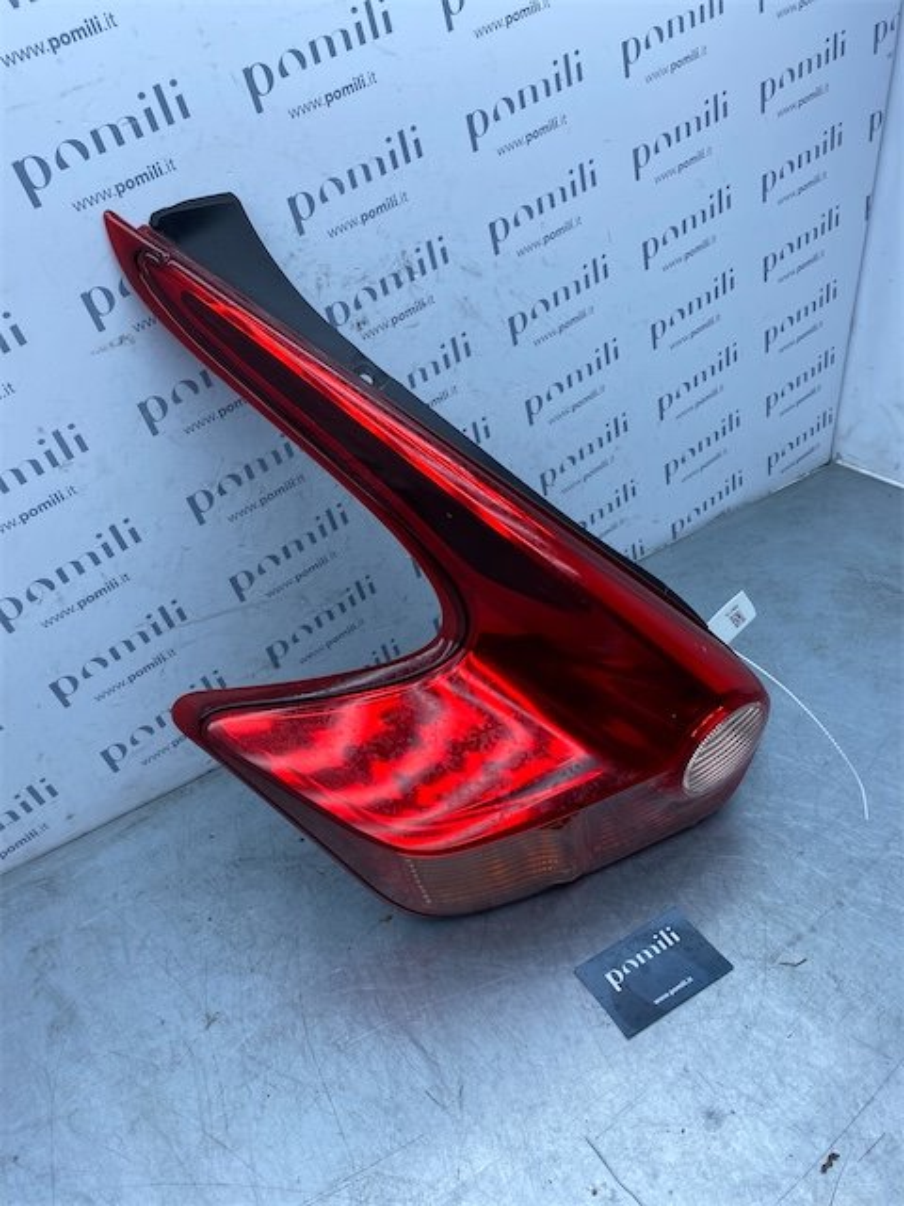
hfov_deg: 53.1
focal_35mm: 26
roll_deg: +6.2
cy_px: 603
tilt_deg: -35.7
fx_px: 905
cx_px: 452
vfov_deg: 67.3
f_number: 1.8
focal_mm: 4.25
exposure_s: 1/942
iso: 32
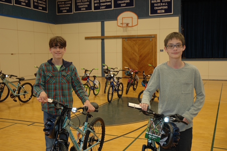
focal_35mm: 40
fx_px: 255
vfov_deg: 33.0
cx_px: 114
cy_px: 76
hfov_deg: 47.9
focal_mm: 27
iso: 400
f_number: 3.8
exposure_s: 1/80
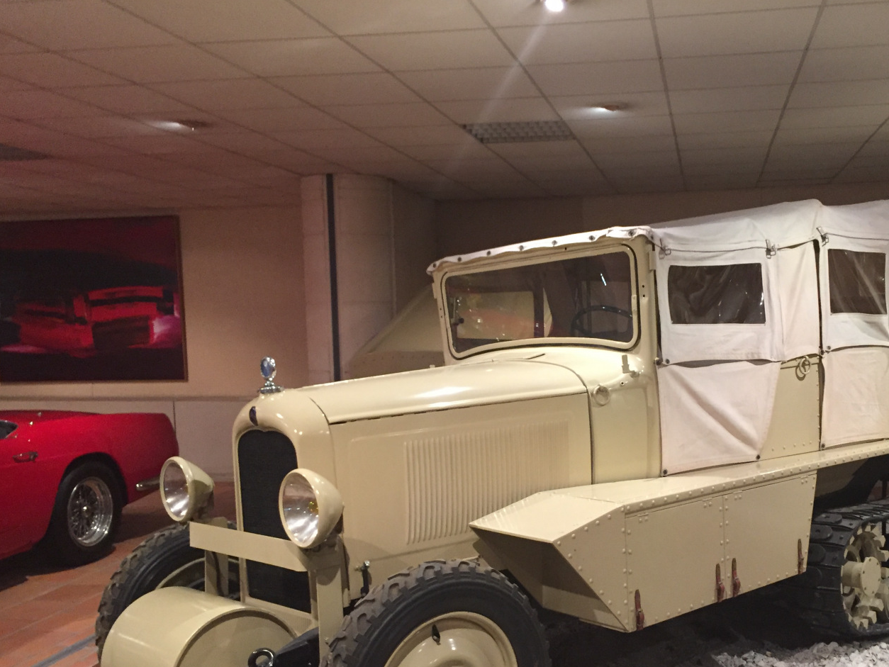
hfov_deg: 49.7
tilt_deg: -5.6
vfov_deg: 38.5
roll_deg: -0.1
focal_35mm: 37
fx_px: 950
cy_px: 410
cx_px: 554
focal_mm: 4.15
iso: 250
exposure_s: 1/33
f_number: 2.2
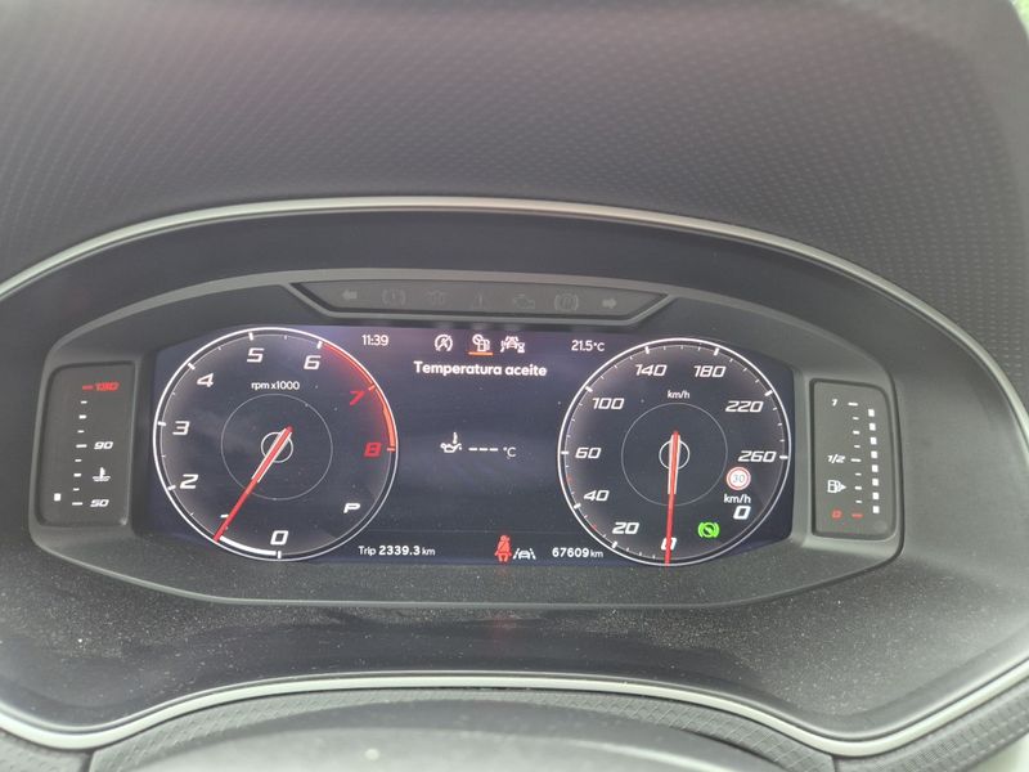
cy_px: 386
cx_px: 514
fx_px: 684
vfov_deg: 58.9
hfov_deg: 73.9
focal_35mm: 23
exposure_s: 1/100
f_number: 1.8
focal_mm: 5.4
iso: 320
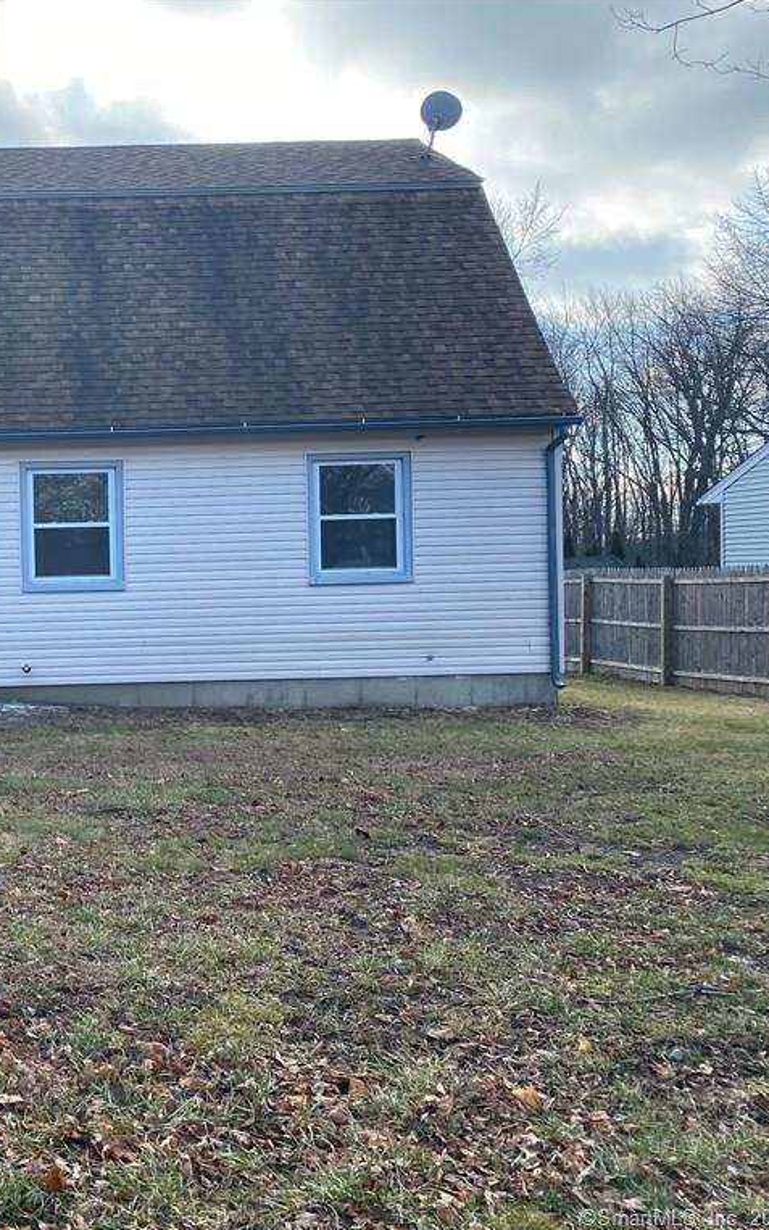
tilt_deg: -1.9
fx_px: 1240
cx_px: -19
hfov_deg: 31.5
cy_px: 614
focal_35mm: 37
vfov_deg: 52.7
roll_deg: +2.2
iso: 32
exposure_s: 1/943
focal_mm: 4.25
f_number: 1.8
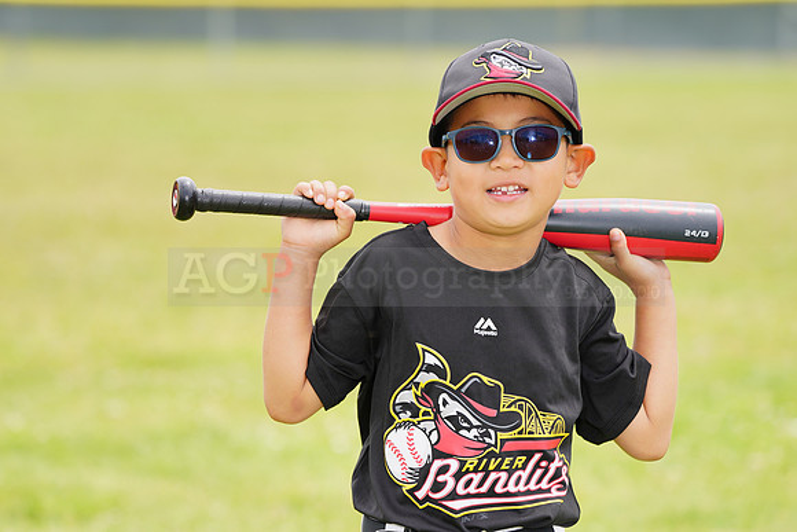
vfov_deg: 6.1
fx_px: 5004
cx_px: 398
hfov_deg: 9.1
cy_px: 266
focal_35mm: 226
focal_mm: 226
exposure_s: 1/250
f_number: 6.3
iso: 100
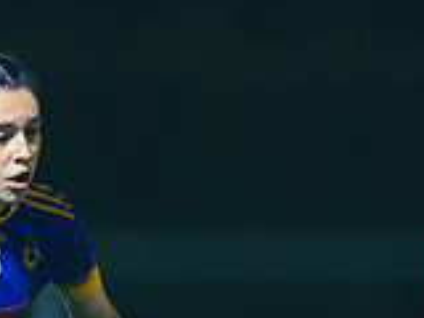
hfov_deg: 1.4
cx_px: 673
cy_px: 456
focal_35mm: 1390
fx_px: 17026
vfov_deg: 1.1
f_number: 2.8
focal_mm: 400
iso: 5000
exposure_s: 1/500
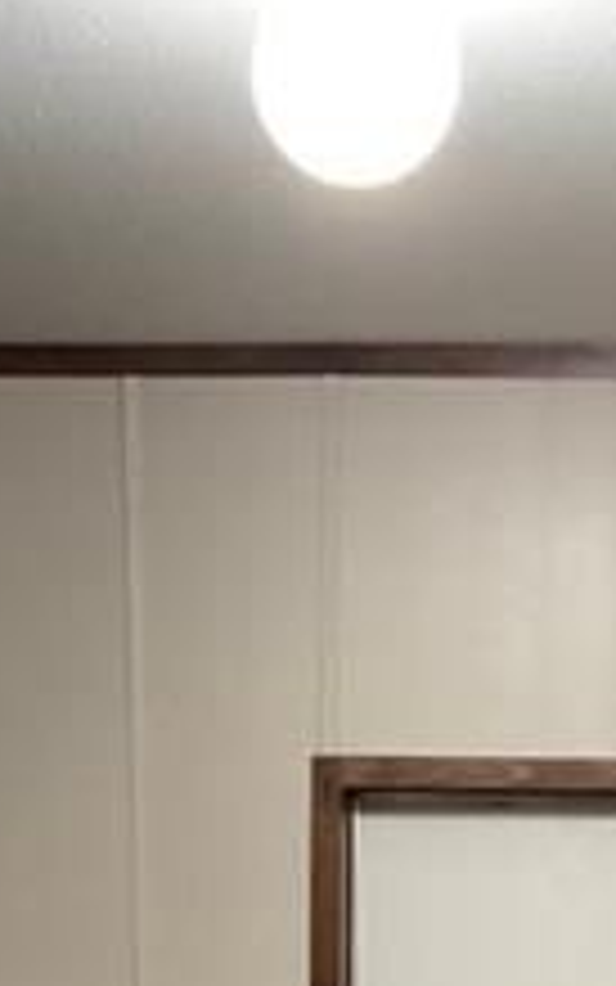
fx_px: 2899
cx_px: 504
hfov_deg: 12.1
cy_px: 1558
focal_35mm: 108
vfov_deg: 17.1
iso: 200
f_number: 1.8
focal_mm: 3
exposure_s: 1/40
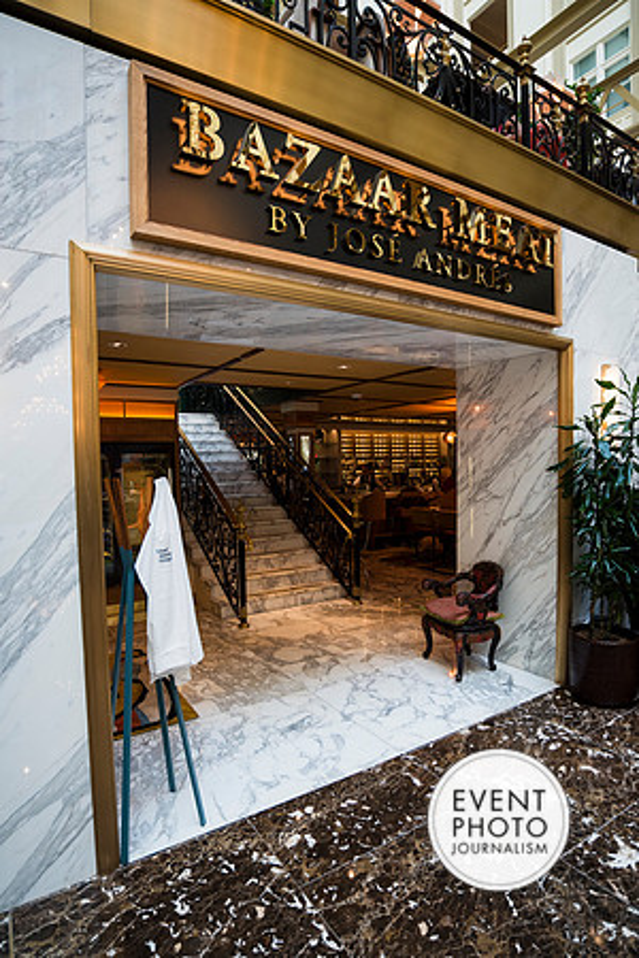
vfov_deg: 90.0
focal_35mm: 18
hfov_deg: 67.4
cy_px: 479
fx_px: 479
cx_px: 320
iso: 800
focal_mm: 18
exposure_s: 1/125
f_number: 3.5
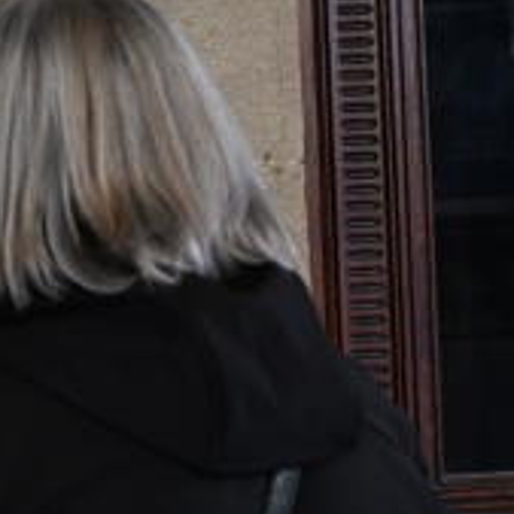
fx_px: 1747
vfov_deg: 16.7
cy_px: 158
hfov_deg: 14.3
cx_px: -474
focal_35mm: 104
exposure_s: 1/125
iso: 1250
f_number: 4.5
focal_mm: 30
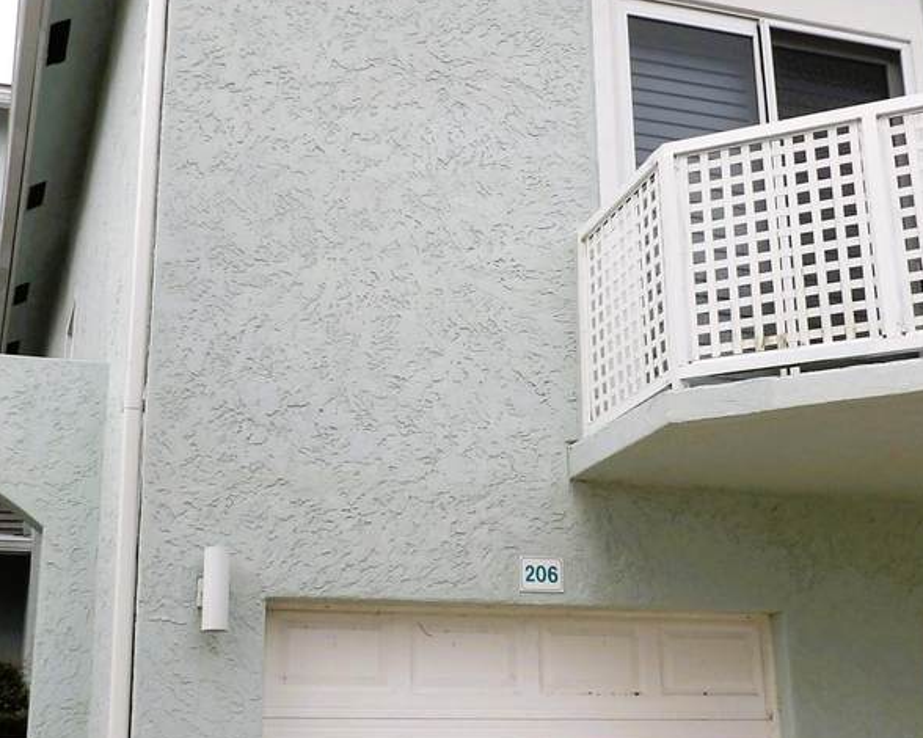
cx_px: 488
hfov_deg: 36.7
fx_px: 1393
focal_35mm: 51
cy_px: 383
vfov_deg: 29.7
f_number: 2.8
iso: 100
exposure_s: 1/933
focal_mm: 4.3
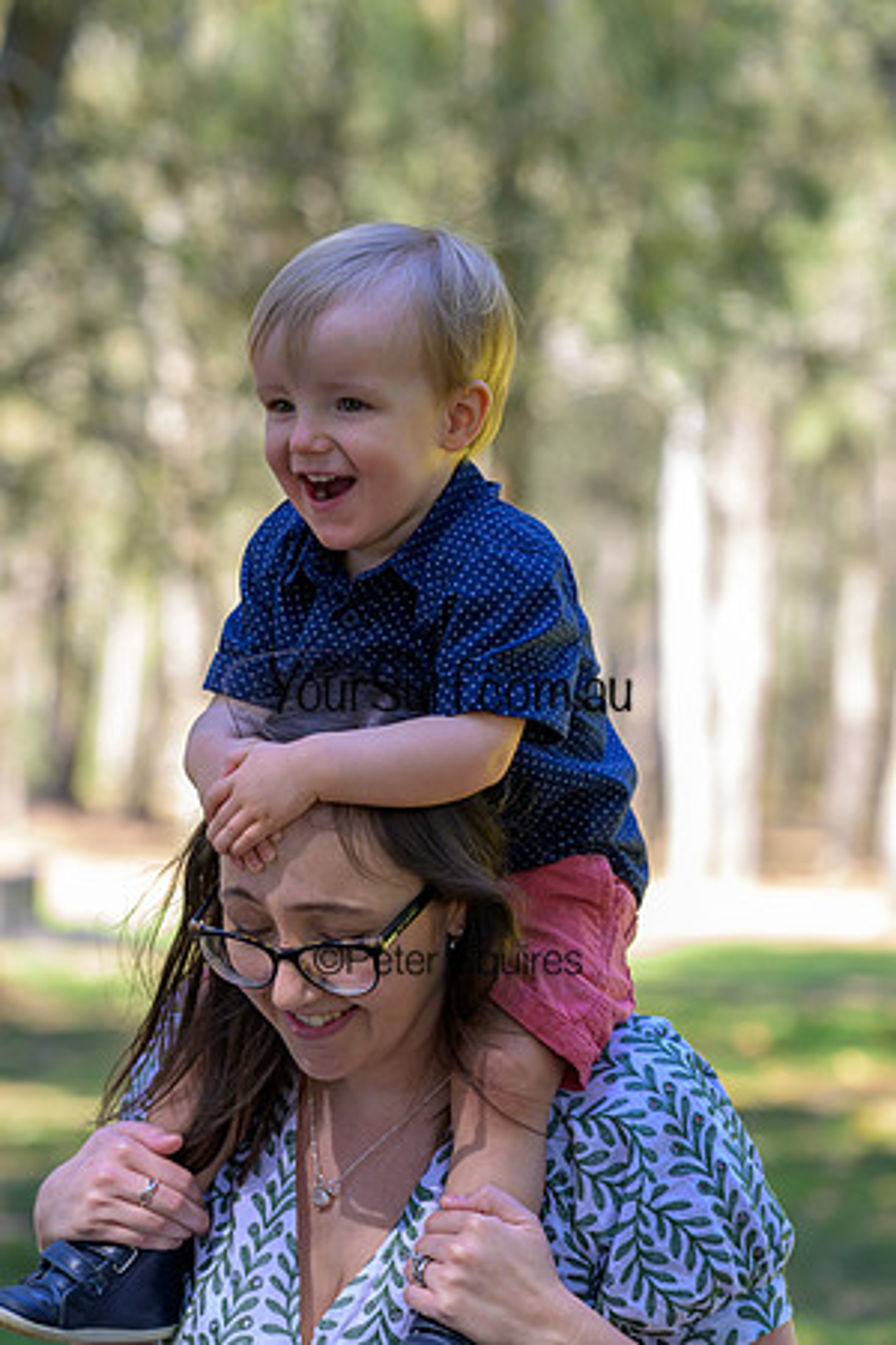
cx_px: 448
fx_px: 6719
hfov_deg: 7.6
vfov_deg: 11.4
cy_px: 672
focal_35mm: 180
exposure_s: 1/125
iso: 280
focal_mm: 120
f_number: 4
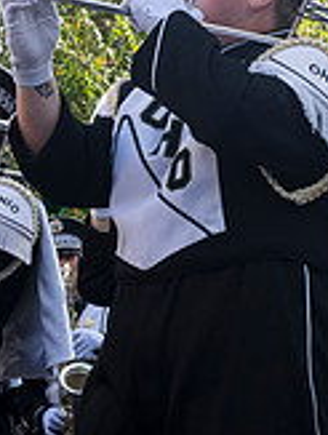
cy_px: 335
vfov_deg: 14.0
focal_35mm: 140
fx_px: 1762
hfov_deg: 10.1
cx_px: 571
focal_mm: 27
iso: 400
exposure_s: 1/200
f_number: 7.1
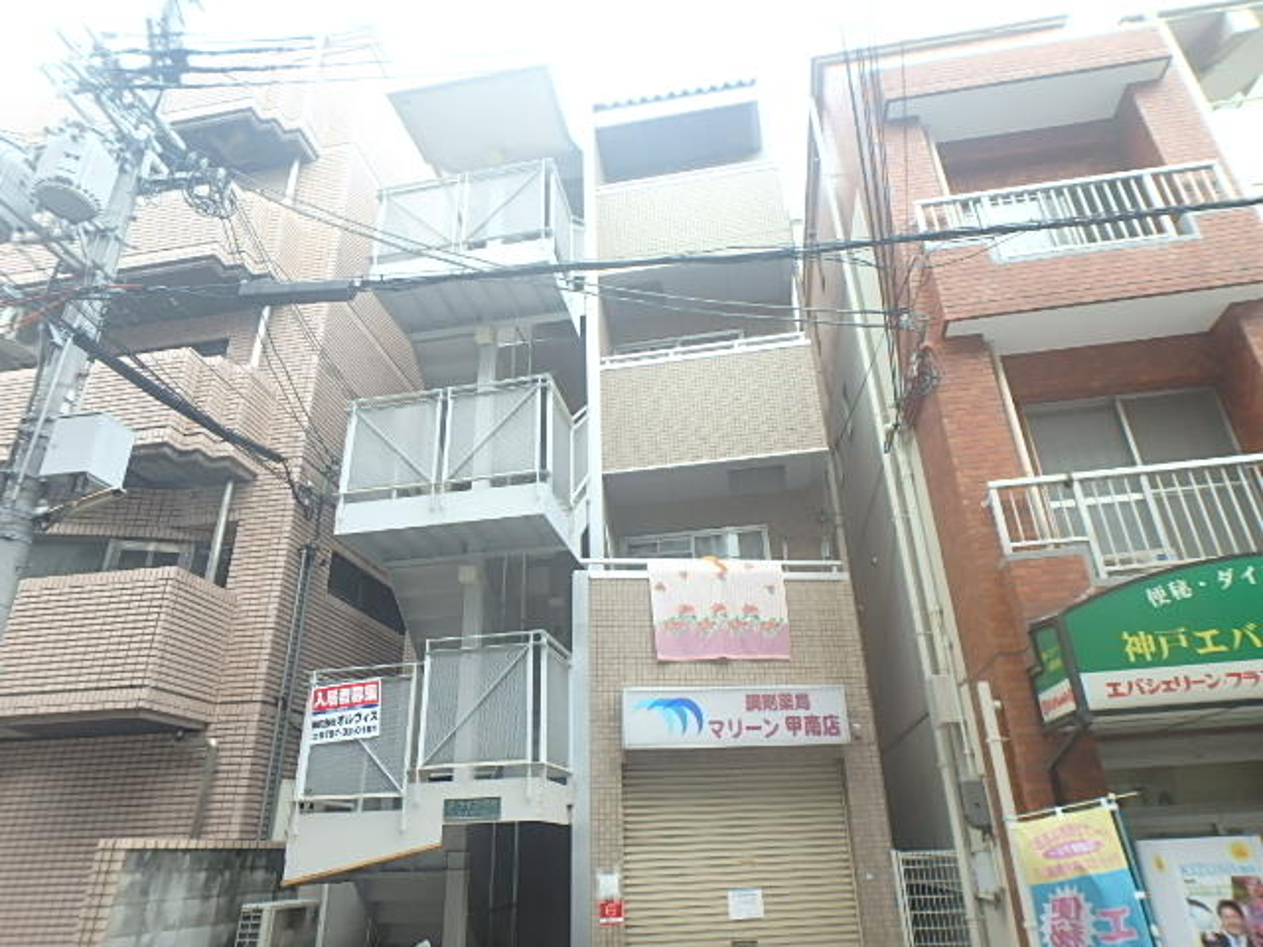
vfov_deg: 63.4
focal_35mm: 21
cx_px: 632
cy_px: 474
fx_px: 766
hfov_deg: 79.0
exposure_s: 1/160
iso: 125
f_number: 3.5
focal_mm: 3.7
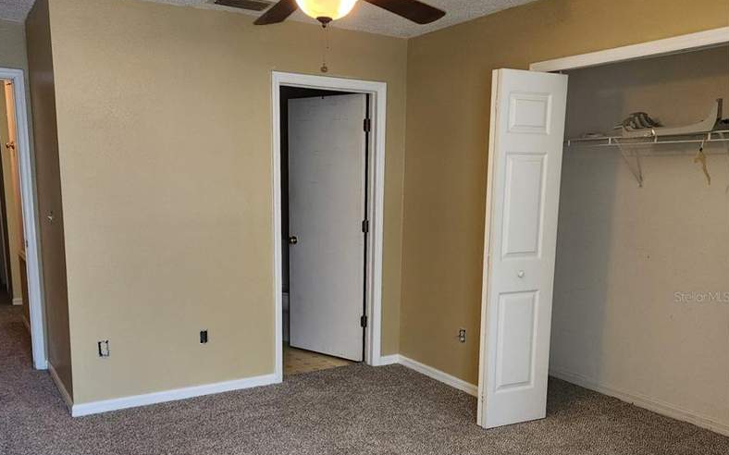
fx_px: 655
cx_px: 363
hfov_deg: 58.2
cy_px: 296
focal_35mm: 33
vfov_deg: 38.0
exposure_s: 1/120
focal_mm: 5.4
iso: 320
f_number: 1.8
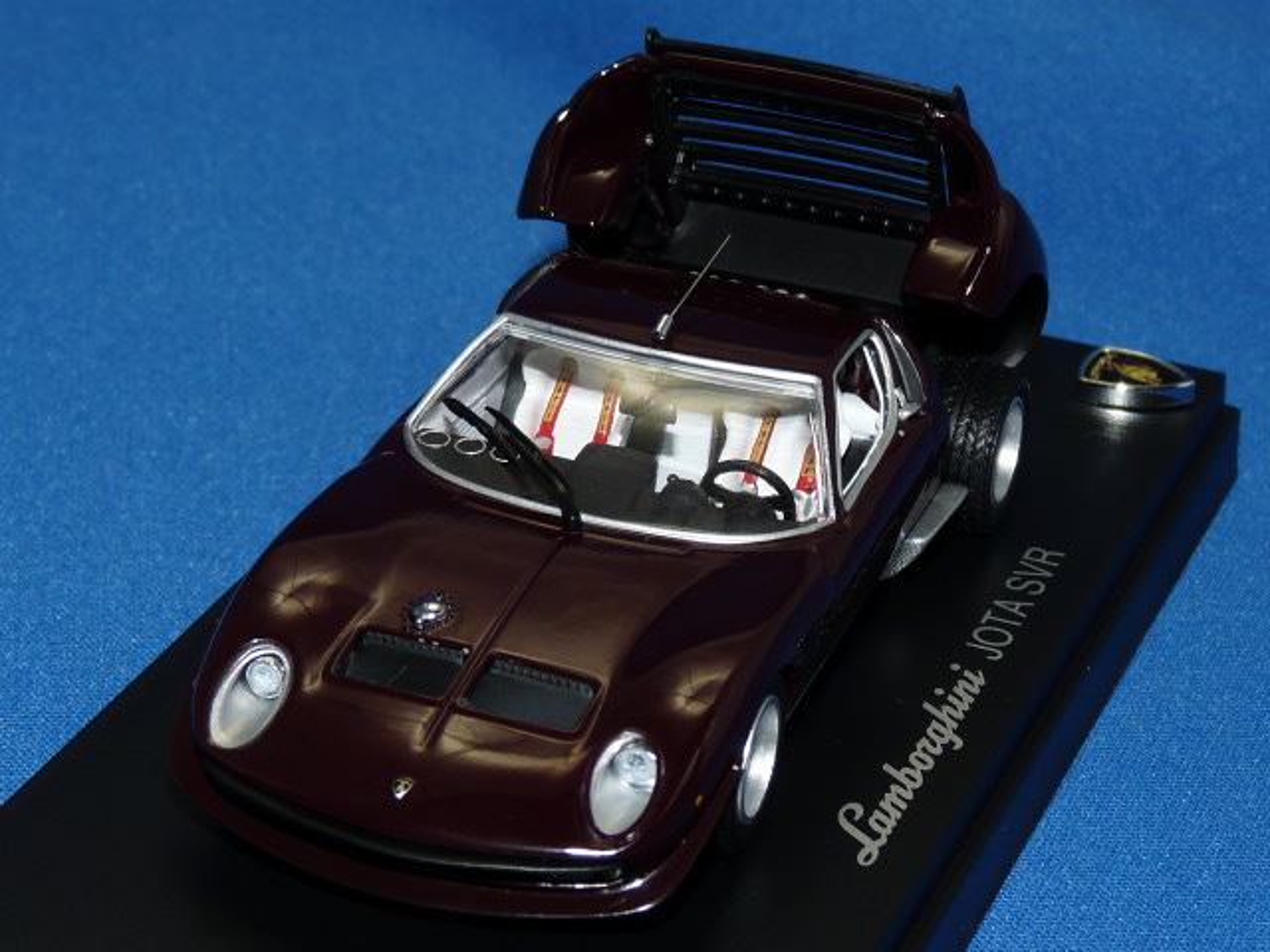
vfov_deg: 14.1
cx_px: 635
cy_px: 476
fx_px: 3852
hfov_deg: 18.7
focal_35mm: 105
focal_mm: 10.4
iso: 100
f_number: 4
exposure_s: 1/60
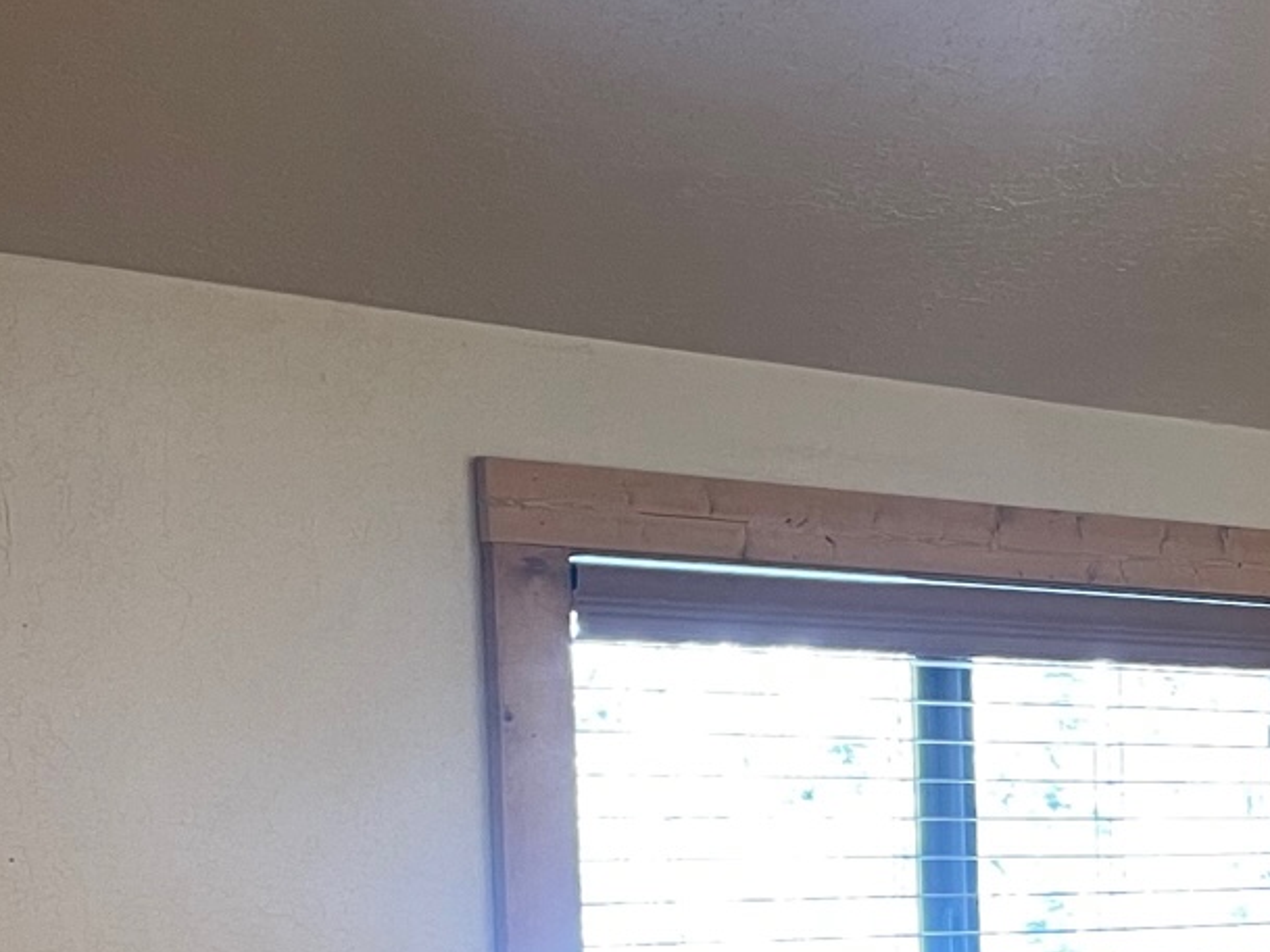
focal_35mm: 86
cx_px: 1910
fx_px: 3156
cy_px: 1154
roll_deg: -0.8
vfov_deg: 16.4
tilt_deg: -6.9
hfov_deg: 19.7
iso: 160
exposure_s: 1/60
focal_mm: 5.1
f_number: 1.6
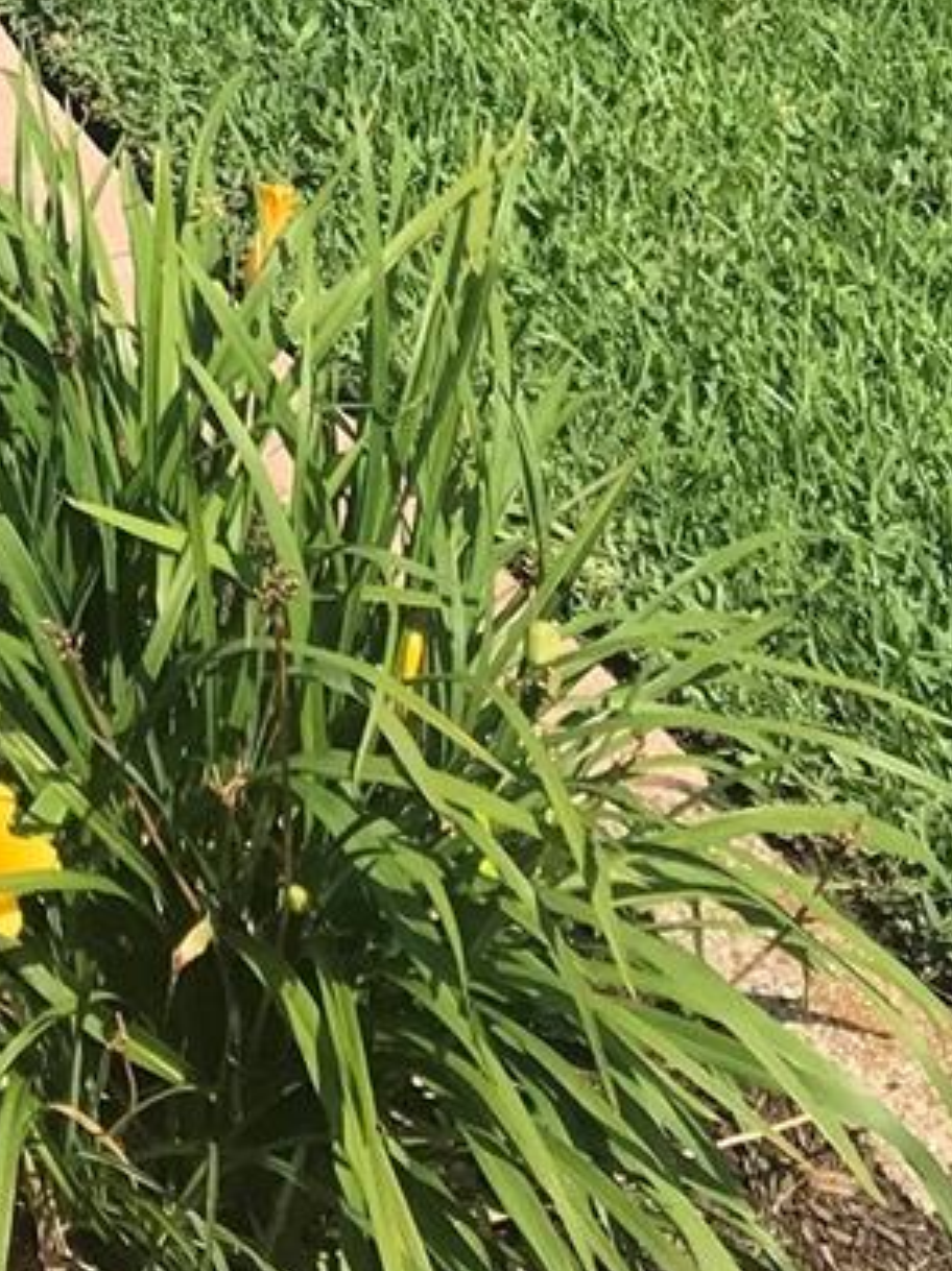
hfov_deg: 13.7
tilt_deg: -23.2
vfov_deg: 16.1
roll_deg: -1.5
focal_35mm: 106
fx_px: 3891
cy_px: -917
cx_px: -75
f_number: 1.8
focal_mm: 3.99
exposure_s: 1/2519
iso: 20
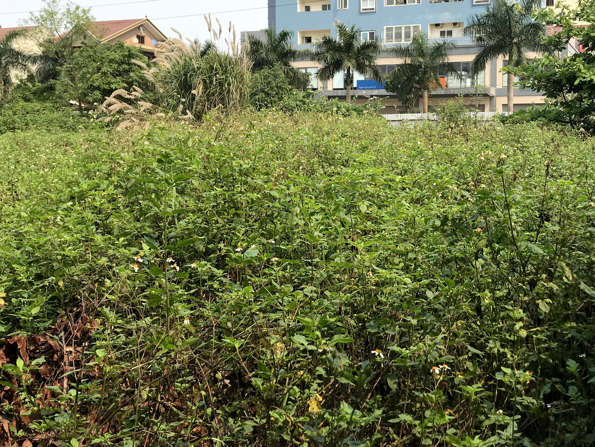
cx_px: 365
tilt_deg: -0.4
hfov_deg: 43.6
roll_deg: +0.6
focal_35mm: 43
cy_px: 154
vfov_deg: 33.4
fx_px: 739
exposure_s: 1/1623
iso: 20
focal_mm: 3.99
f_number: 1.8
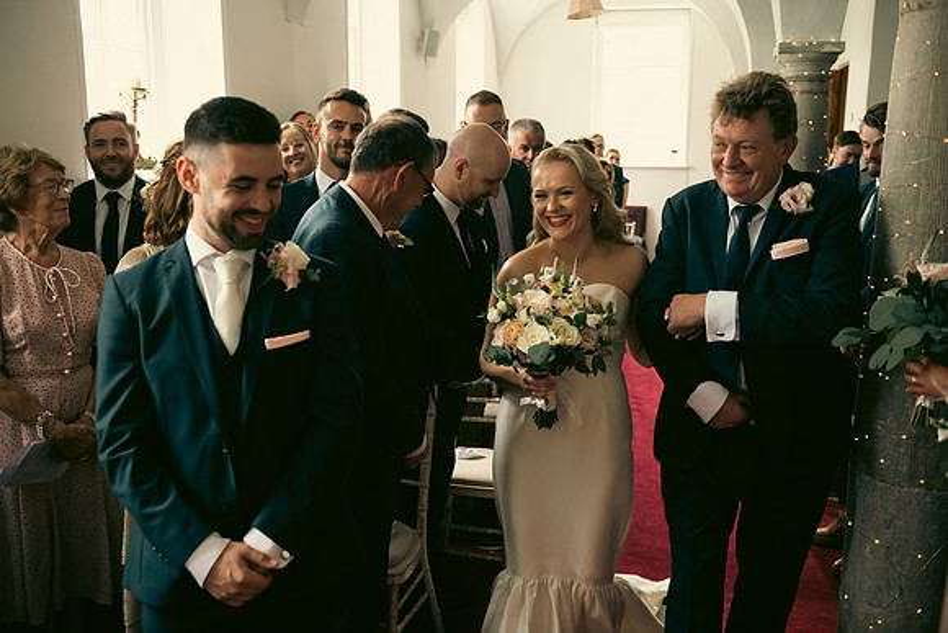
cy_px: 316
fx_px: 922
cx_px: 474
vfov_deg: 37.9
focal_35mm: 35
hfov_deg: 54.4
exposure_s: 1/160
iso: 800
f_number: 3.5
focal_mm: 35
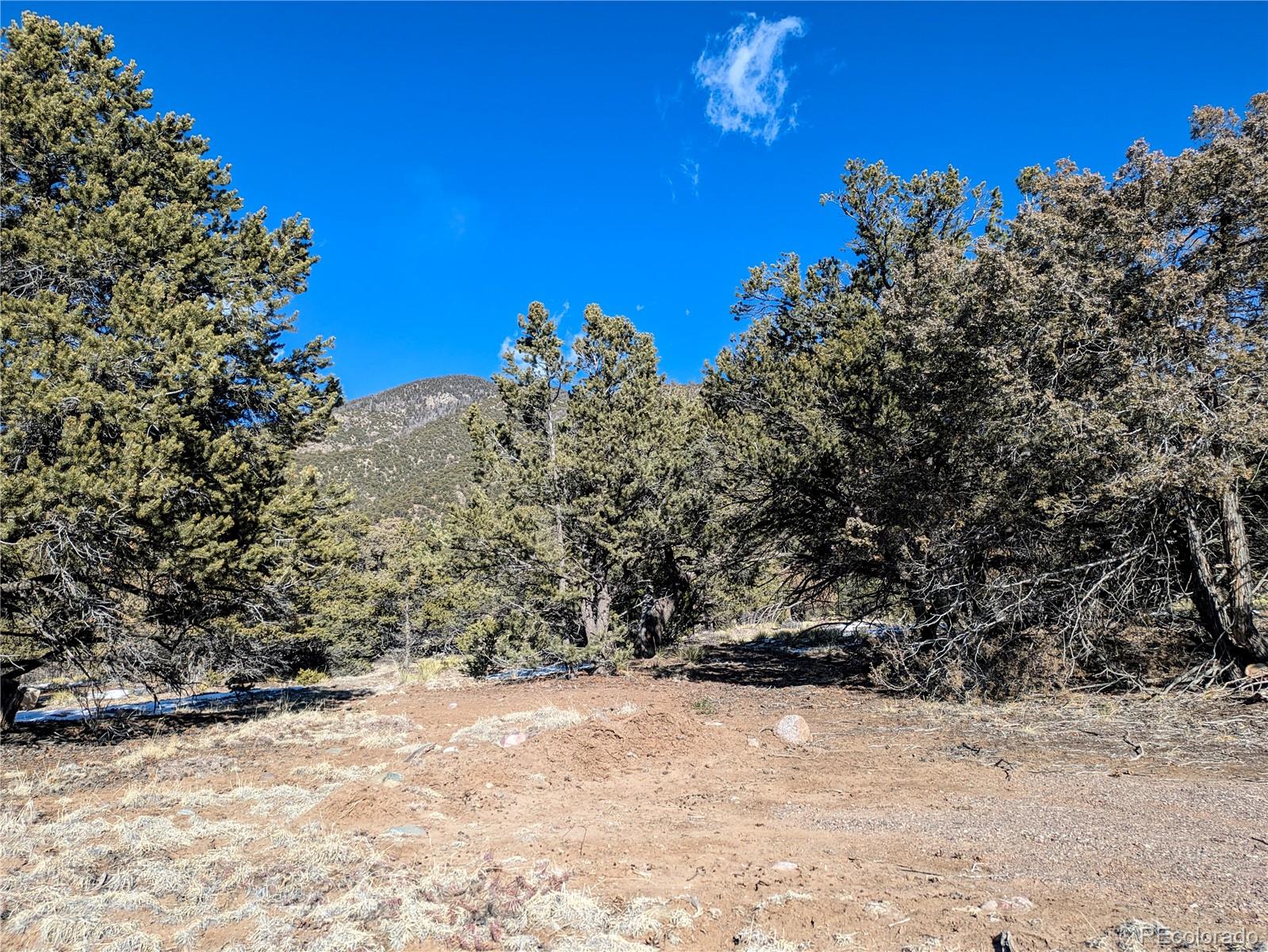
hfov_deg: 69.4
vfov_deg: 54.9
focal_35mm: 25
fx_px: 916
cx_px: 634
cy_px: 476
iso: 46
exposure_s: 1/1225
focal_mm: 5.43
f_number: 1.89
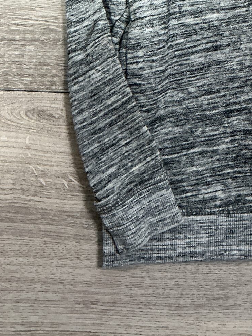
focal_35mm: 75
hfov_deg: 18.3
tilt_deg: -83.8
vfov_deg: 23.8
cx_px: 324
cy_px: -65
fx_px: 728
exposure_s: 1/60
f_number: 1.8
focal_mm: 3
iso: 64
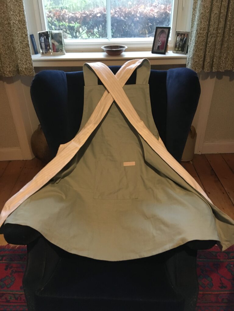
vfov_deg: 61.7
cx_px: 117
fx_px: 261
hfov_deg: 48.2
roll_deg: +1.8
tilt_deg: -32.4
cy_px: 156
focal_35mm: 29
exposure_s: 1/17
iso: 250
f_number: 2.2
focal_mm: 4.15
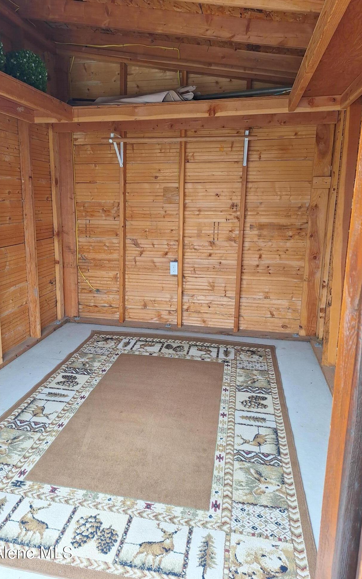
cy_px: 283
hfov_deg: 49.1
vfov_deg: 72.5
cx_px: 152
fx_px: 395
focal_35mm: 25
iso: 40
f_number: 1.8
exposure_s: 1/188
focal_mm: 5.54
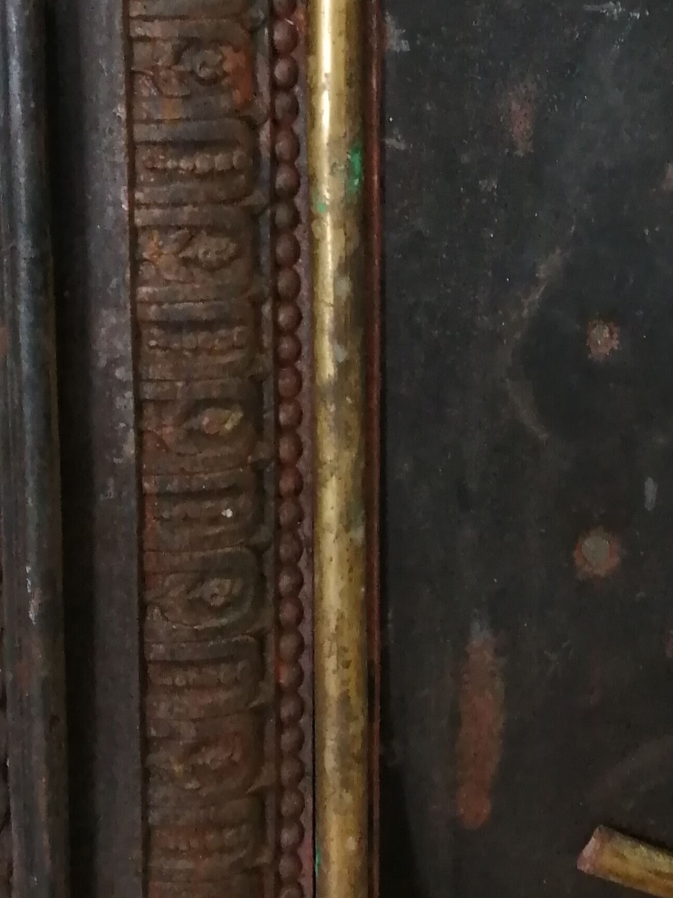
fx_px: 1633
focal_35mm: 63
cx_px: 475
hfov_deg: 23.1
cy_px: 298
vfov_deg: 30.5
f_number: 1.8
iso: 400
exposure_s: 1/25
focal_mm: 3.46
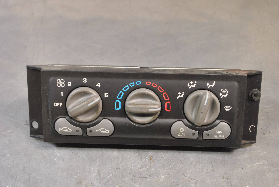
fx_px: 466
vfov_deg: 22.7
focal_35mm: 60
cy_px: 94
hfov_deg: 33.4
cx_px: 140
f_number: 5.6
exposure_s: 1/20
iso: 900
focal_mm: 40
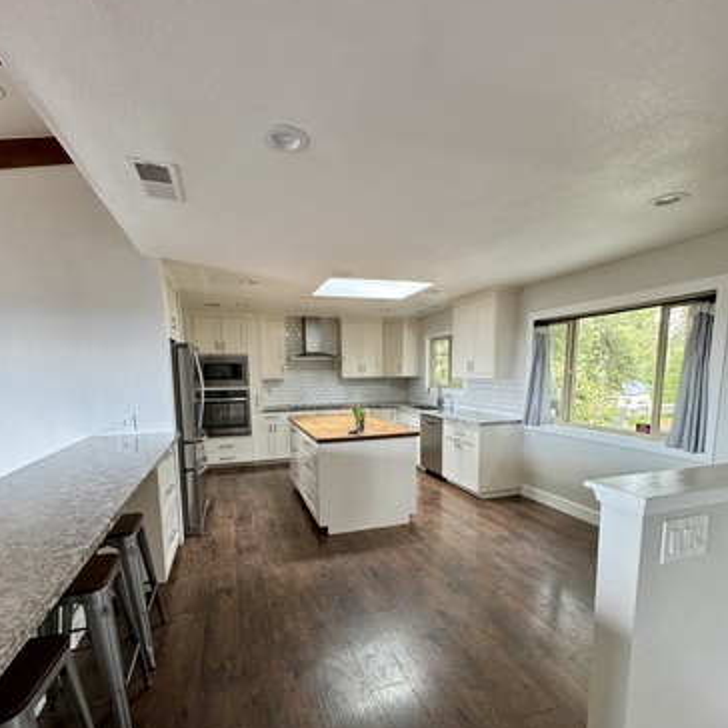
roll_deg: +1.1
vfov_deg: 83.3
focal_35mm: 17
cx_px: 355
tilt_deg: -7.8
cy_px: 424
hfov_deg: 84.0
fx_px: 404
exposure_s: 1/74
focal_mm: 2.22
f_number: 2.2
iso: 320
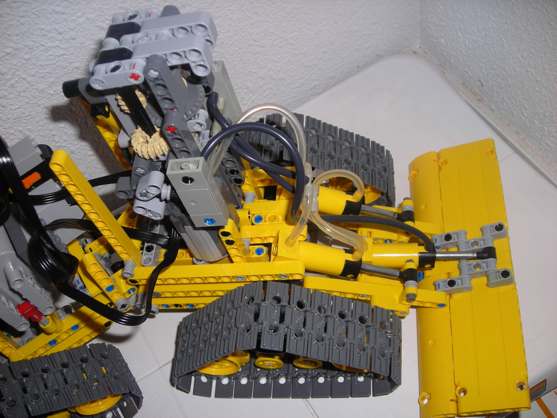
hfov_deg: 49.0
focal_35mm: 38
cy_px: 209
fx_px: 611
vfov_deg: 37.7
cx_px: 278
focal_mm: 6.3
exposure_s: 1/60
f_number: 3.2
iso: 50
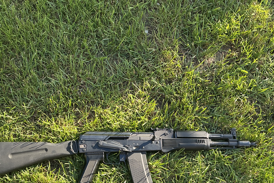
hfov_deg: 45.4
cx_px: 126
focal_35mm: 43
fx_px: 327
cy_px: 136
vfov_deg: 30.7
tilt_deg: -72.9
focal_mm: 3
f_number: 1.8
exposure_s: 1/154
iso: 20
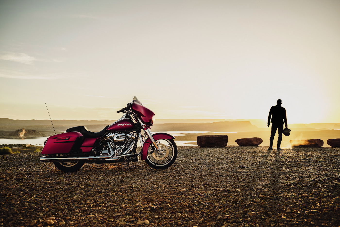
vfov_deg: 37.8
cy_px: 114
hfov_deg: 54.4
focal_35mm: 35
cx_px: 170
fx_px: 330
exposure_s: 1/200
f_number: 4.5
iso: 100
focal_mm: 35
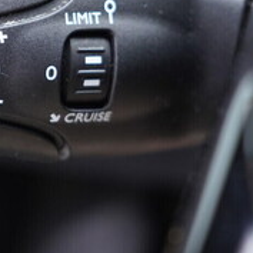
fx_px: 786
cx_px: 49
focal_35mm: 95
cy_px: 59
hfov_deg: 18.1
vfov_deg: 18.2
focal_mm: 24
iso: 500
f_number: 2.8
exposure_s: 1/40
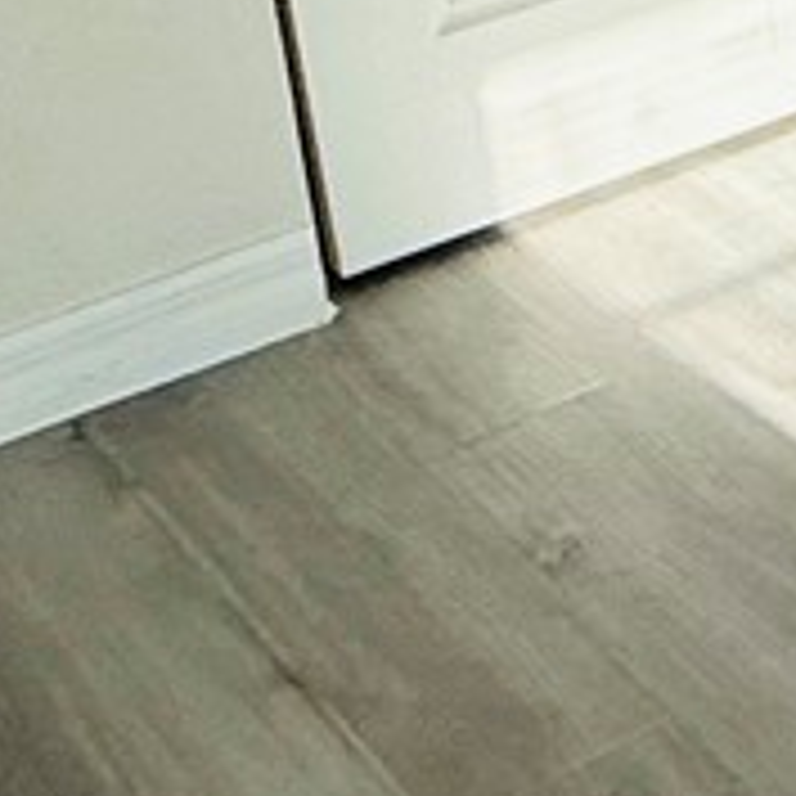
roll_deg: +2.2
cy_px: -540
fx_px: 2914
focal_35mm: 112
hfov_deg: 12.0
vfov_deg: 14.1
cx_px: 2001
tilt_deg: -12.6
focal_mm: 2.22
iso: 64
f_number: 2.2
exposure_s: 1/527
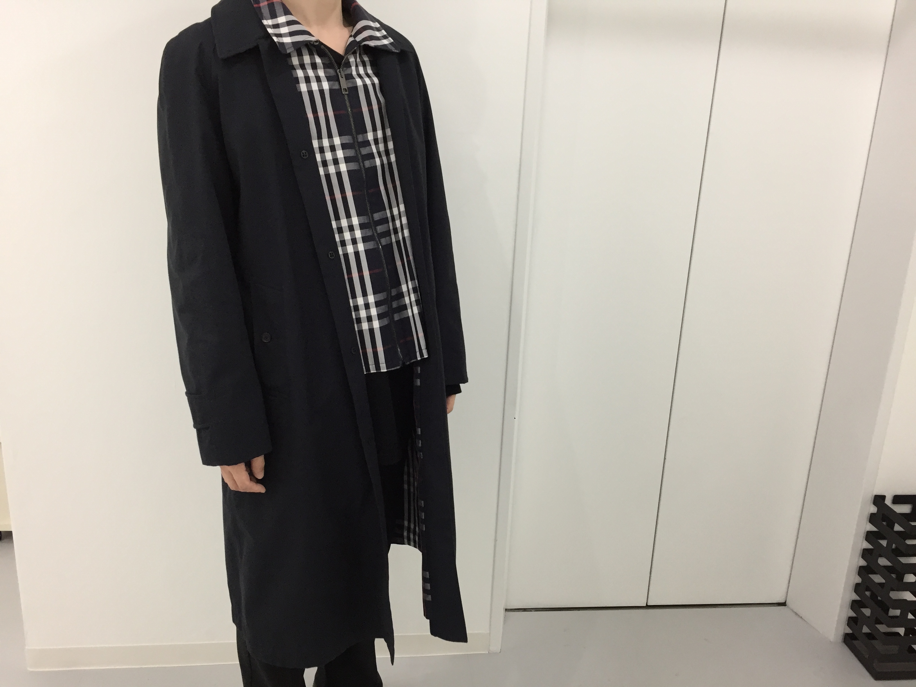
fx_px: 767
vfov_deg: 48.2
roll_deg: -3.0
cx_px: 458
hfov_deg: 61.7
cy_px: 344
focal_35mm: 29
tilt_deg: -15.6
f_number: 2.2
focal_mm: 4.15
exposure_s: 1/30
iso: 80
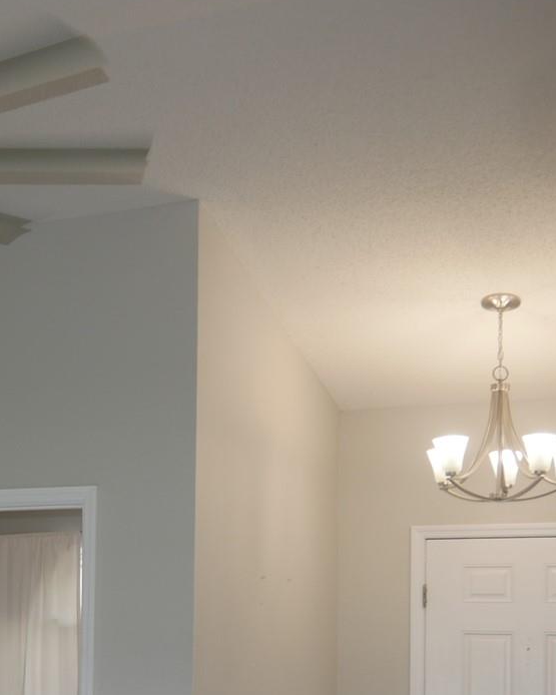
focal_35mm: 63
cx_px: -65
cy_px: 587
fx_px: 1296
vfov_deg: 29.1
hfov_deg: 22.7
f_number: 3.5
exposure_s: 1/60
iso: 250
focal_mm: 14
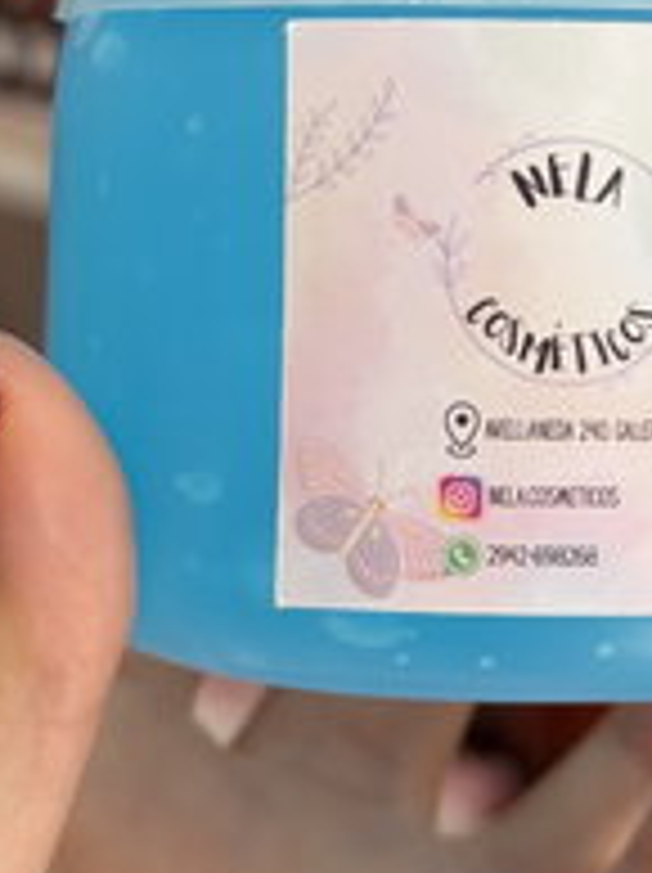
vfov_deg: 14.8
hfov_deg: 11.1
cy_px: 88
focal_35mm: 132
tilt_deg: -16.2
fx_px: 3322
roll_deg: -1.8
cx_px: 625
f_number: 1.78
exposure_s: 1/425
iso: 64
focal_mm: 6.76
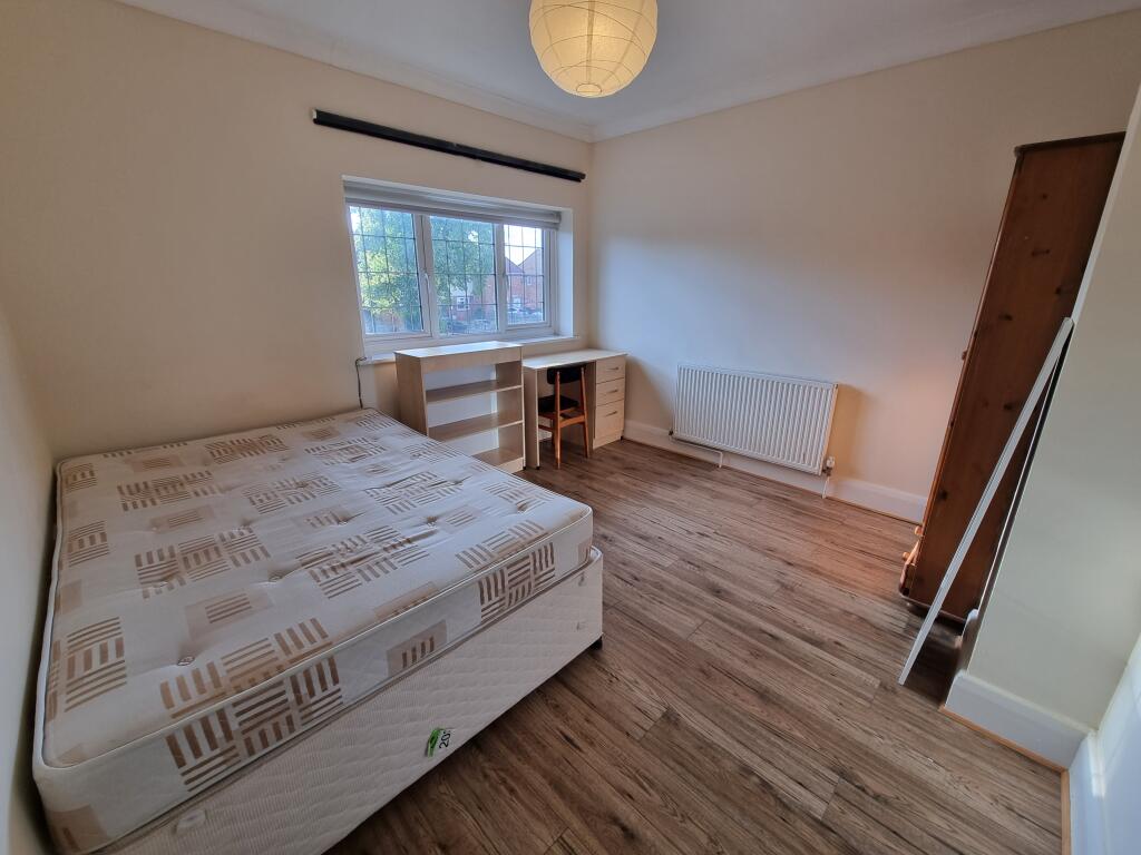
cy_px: 428
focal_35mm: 13
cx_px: 570
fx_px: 429
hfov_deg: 106.2
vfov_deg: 89.9
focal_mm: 2.2
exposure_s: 1/100
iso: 100
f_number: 2.2
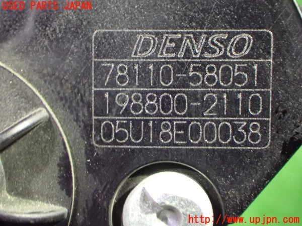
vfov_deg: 25.2
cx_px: 151
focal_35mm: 58
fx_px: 506
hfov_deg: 33.2
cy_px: 113
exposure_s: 1/8
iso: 1600
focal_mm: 10.35
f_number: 3.5
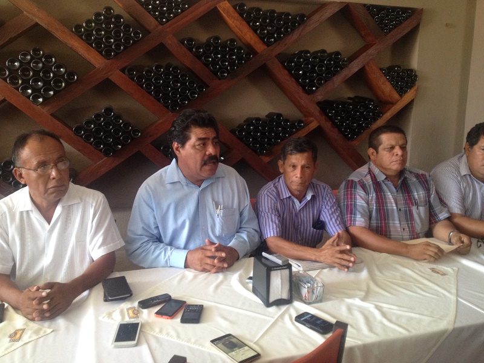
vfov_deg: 40.7
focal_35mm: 35
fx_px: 489
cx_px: 242
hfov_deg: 52.6
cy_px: 182
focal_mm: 4.28
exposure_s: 1/20
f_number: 2.4
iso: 160
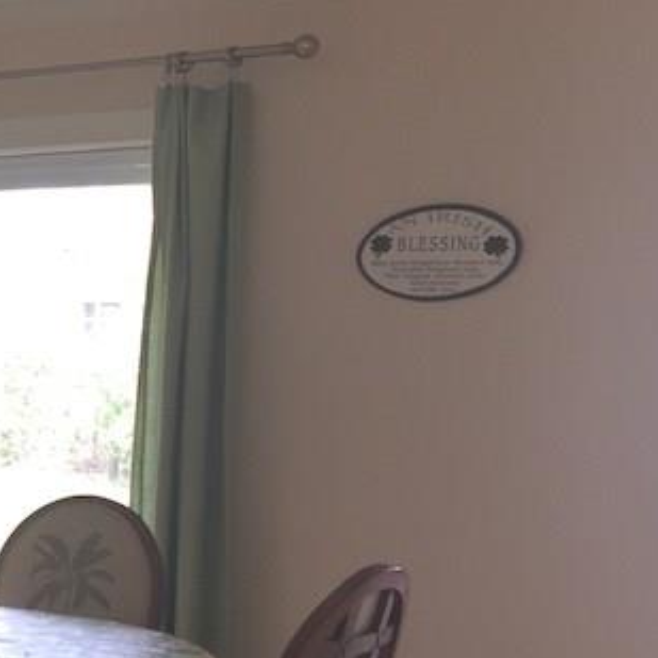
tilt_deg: -6.4
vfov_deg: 20.2
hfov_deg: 18.0
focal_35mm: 85
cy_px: 539
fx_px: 1828
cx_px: -353
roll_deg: -1.7
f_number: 2.2
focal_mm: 4.15
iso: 40
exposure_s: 1/60
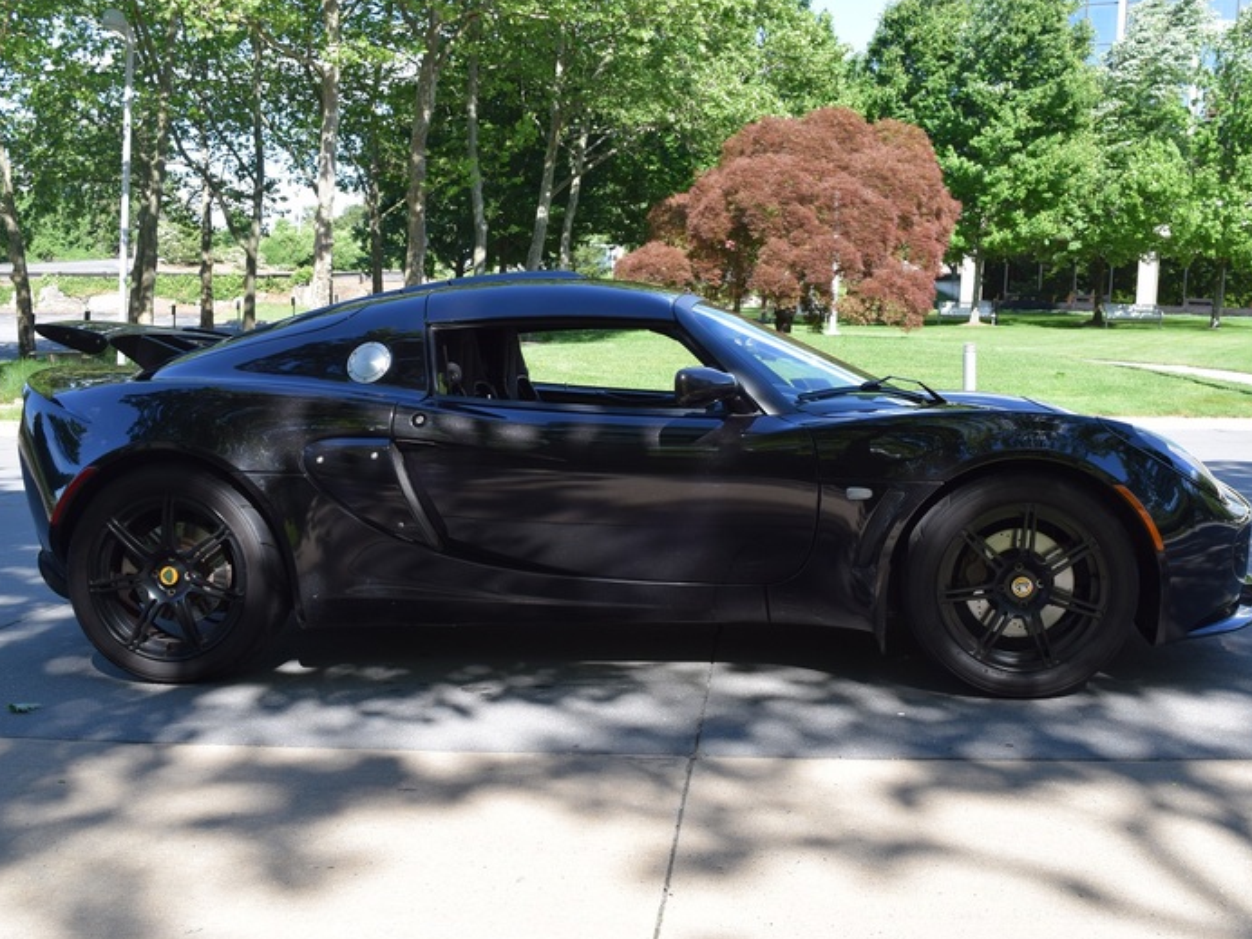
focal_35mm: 40
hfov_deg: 46.8
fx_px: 1447
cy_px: 479
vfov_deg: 36.0
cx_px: 637
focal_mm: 24
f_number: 8
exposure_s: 1/250
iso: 280
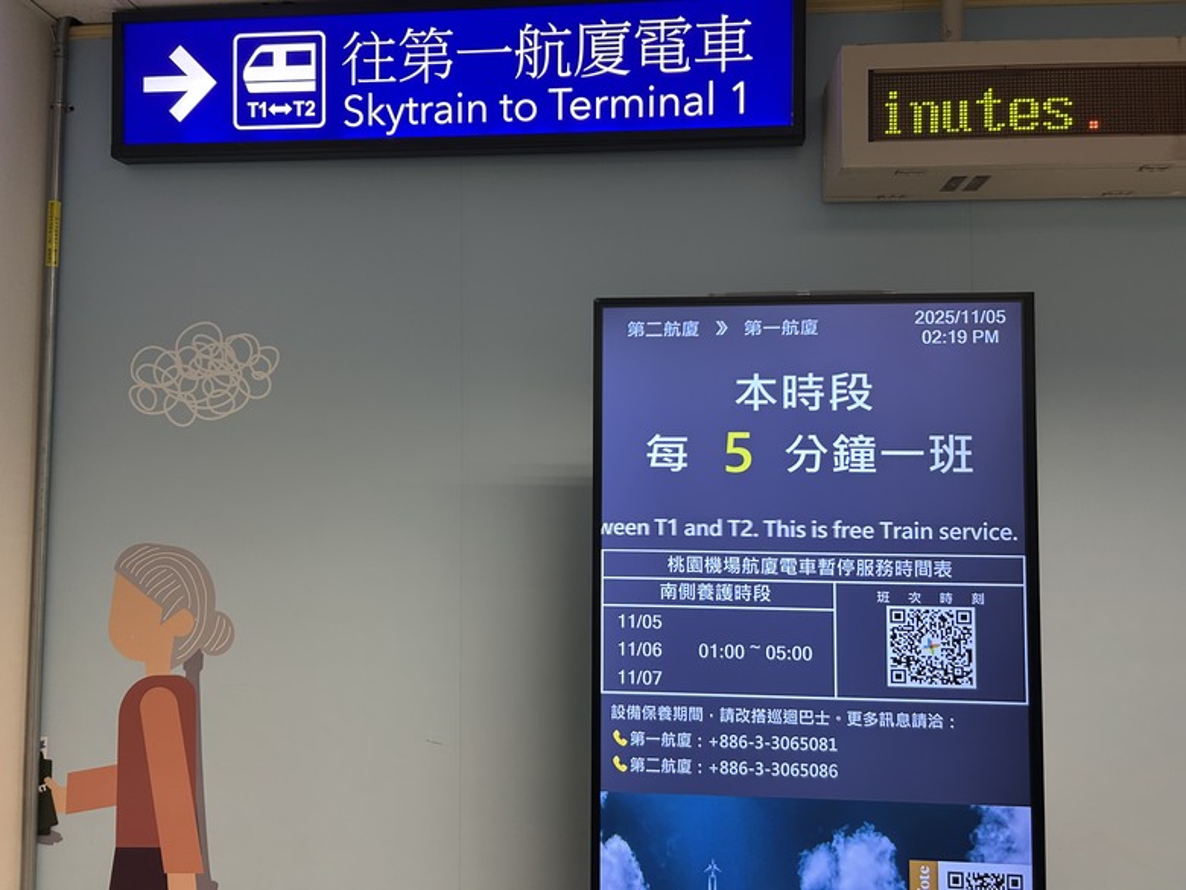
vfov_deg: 53.1
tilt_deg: +2.1
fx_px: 891
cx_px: 593
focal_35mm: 26
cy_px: 445
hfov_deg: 67.3
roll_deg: -0.2
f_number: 1.5
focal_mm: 5.7
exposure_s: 1/60
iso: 100
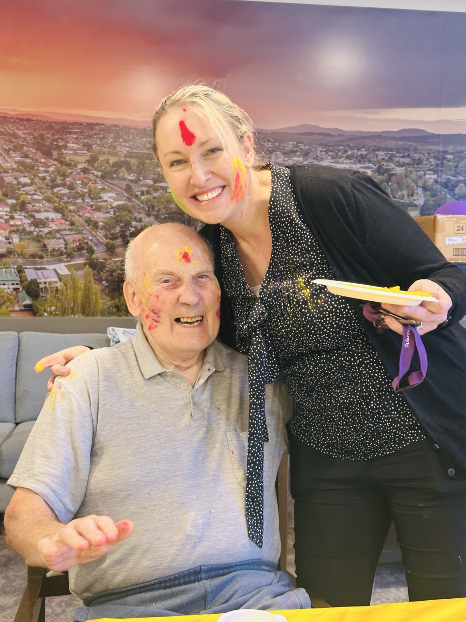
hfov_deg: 30.3
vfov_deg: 39.7
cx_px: 233
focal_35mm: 48
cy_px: 311
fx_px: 862
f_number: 1.78
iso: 100
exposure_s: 1/50
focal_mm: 6.86
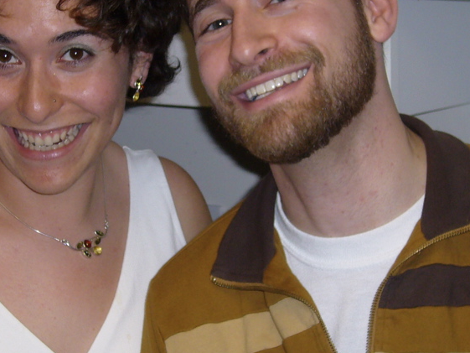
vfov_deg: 13.0
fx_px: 1548
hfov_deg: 17.2
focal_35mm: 114
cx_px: 189
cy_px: 128
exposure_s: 1/60
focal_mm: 8.3
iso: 100
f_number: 3.3
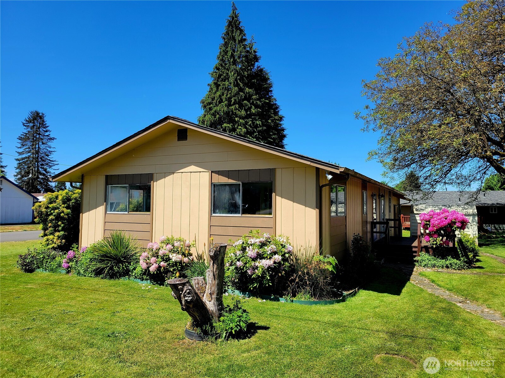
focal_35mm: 26
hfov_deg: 67.3
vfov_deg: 53.1
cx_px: 252
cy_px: 189
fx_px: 379
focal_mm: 5.4
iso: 40
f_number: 1.8
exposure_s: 1/2000
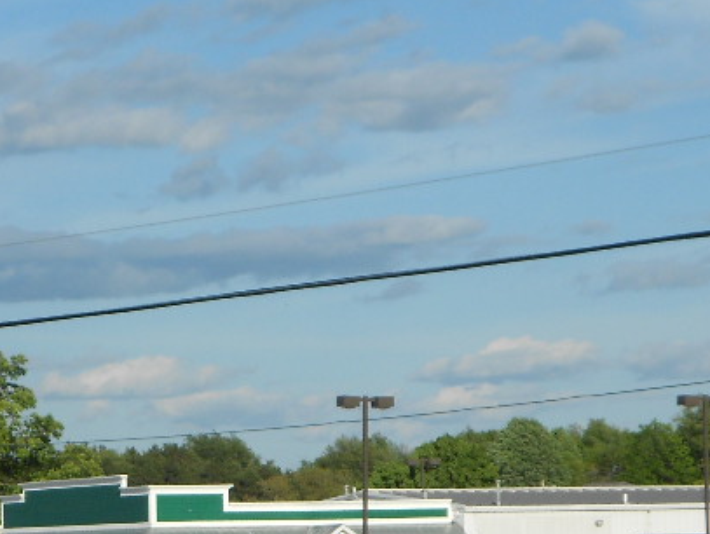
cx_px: 164
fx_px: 3921
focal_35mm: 191
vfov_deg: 7.7
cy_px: 597
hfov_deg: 10.3
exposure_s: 1/640
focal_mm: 13.5
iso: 80
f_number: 5.8
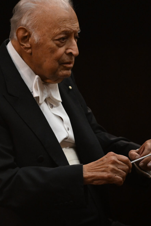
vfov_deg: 4.6
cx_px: 39
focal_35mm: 446
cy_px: 103
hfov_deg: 3.1
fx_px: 2807
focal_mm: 200
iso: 4000
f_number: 4
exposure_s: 1/250
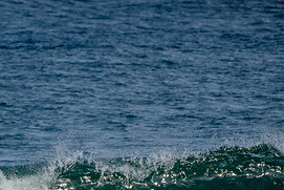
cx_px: -7
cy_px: 202
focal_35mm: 1308
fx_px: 10324
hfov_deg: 1.6
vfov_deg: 1.1
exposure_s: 1/1250
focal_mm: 500
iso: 100
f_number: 5.6
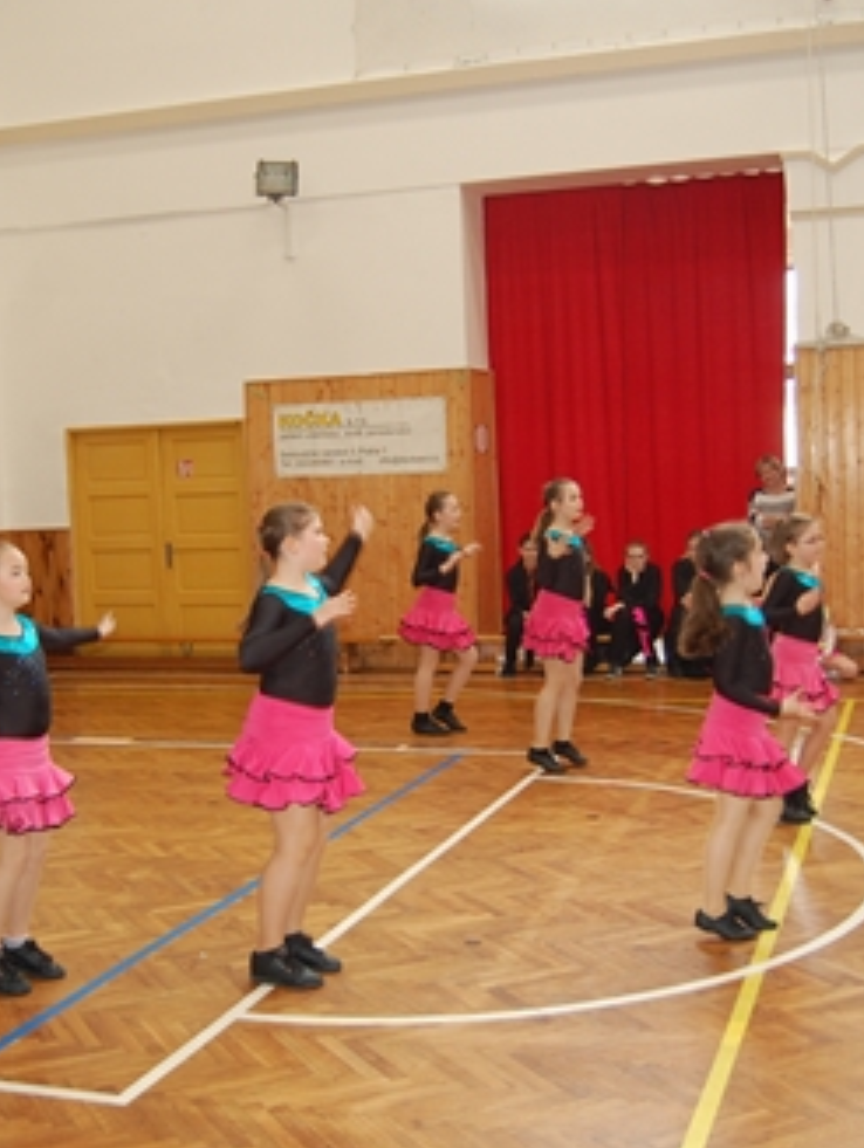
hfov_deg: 32.9
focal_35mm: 44
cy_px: 572
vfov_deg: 42.9
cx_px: 390
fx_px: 1461
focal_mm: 20
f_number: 3.8
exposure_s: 1/60
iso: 400
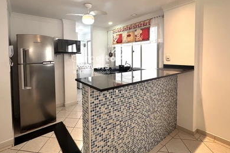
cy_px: 60
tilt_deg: -2.6
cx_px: 99
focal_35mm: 18
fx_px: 115
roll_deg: -0.3
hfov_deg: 89.4
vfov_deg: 66.6
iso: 200
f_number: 2.2
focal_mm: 2.22
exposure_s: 1/120
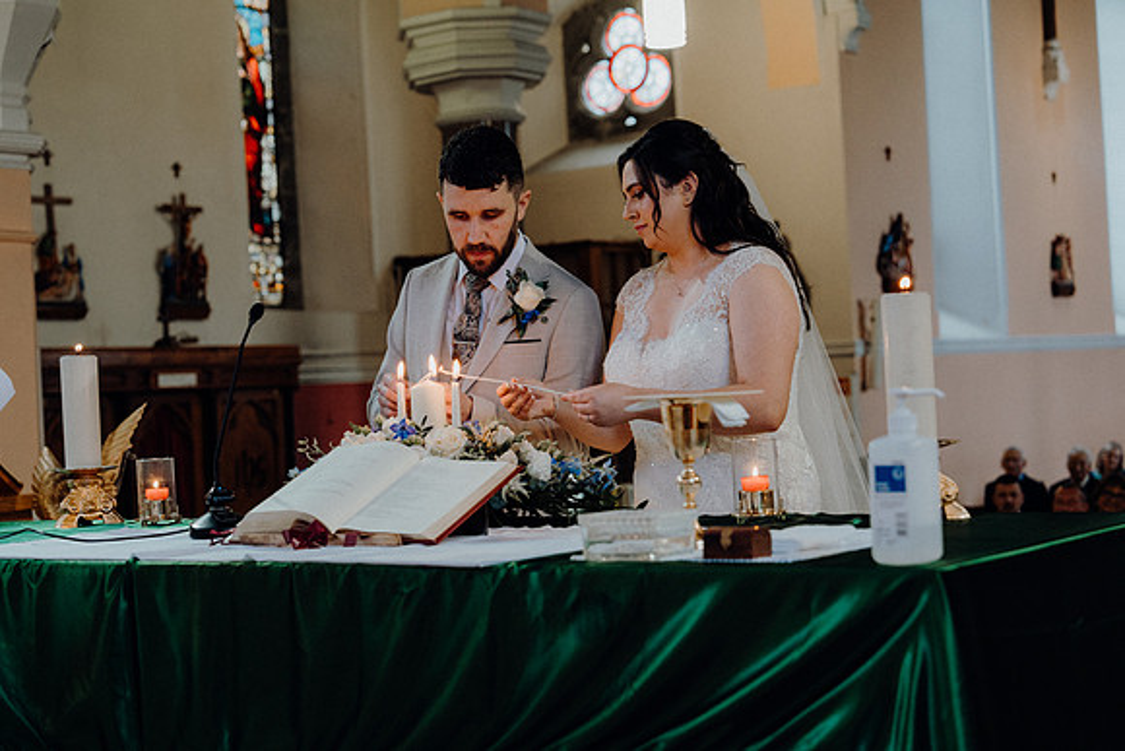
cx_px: 562
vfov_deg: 21.3
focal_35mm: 64
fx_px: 2000
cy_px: 376
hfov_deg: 31.4
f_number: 3.5
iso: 2500
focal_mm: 64
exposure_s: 1/200
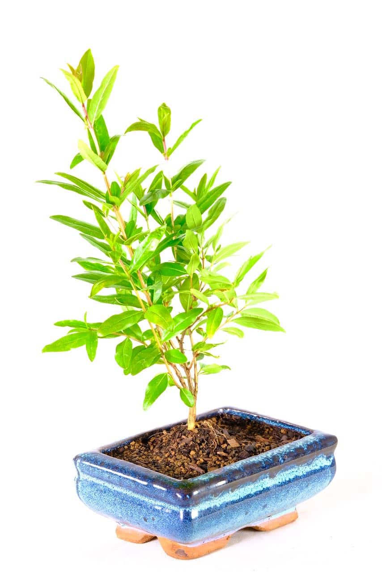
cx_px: 191
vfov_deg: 19.1
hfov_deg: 12.8
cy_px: 286
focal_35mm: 107
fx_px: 1702
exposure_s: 1/15
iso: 500
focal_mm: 71.1
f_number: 10
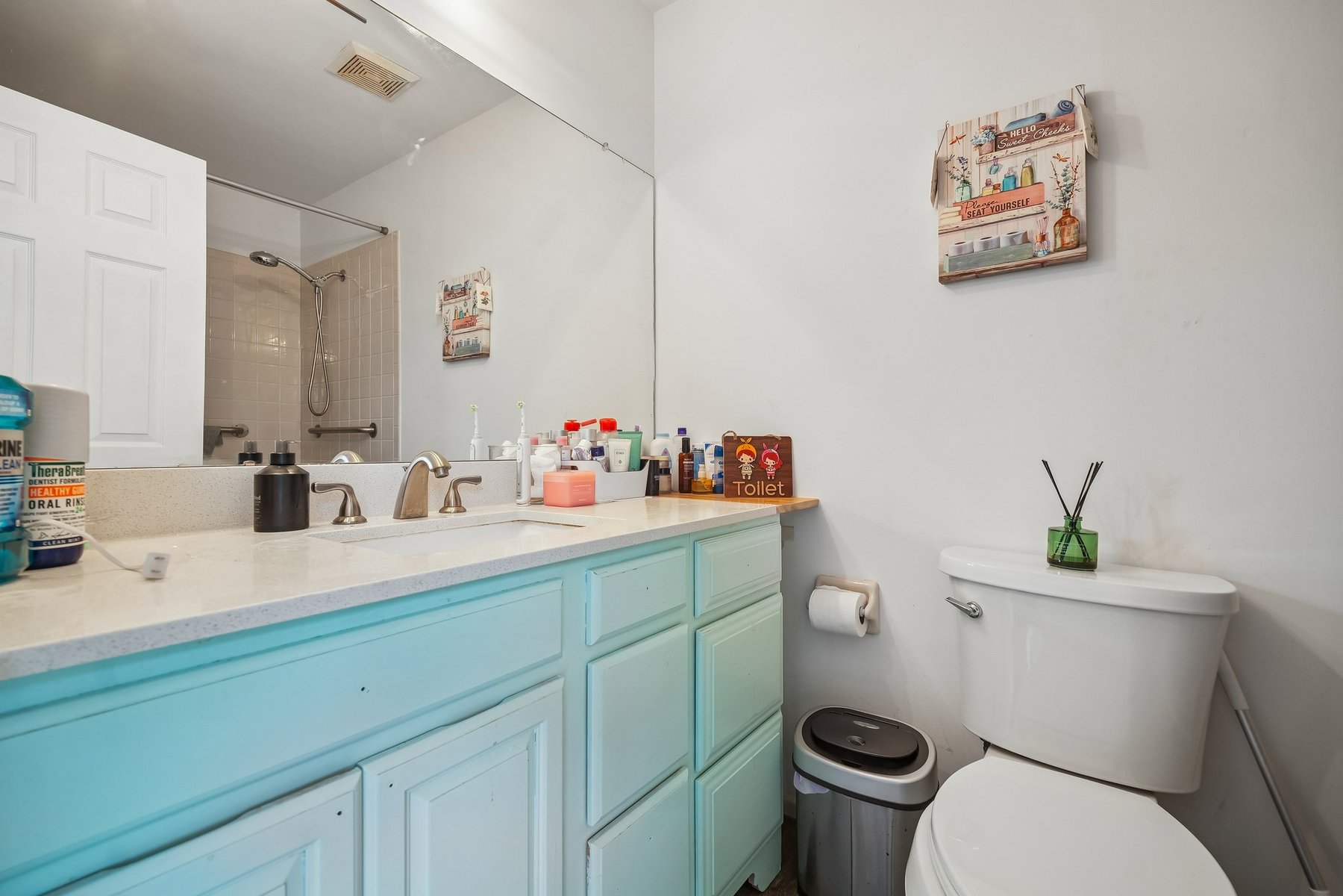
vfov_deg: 53.1
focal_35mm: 24
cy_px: 448
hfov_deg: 73.7
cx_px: 672
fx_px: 895
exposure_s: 1/30
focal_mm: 24
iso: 640
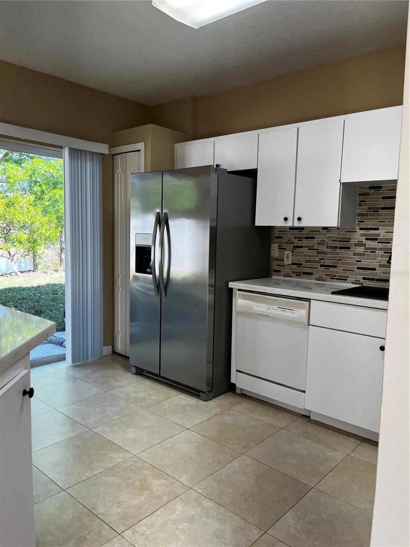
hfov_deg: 53.1
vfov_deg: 67.3
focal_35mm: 26
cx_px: 205
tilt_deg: -6.8
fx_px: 411
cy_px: 274
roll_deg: -0.6
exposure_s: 1/124
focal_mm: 5.1
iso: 40
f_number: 1.6
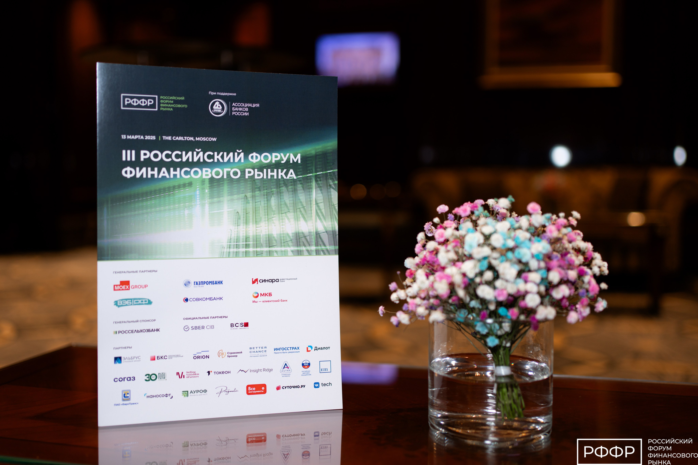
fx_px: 762
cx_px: 324
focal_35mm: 39
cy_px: 218
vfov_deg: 33.9
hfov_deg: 49.1
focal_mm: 35
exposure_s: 1/100
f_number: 2
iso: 200
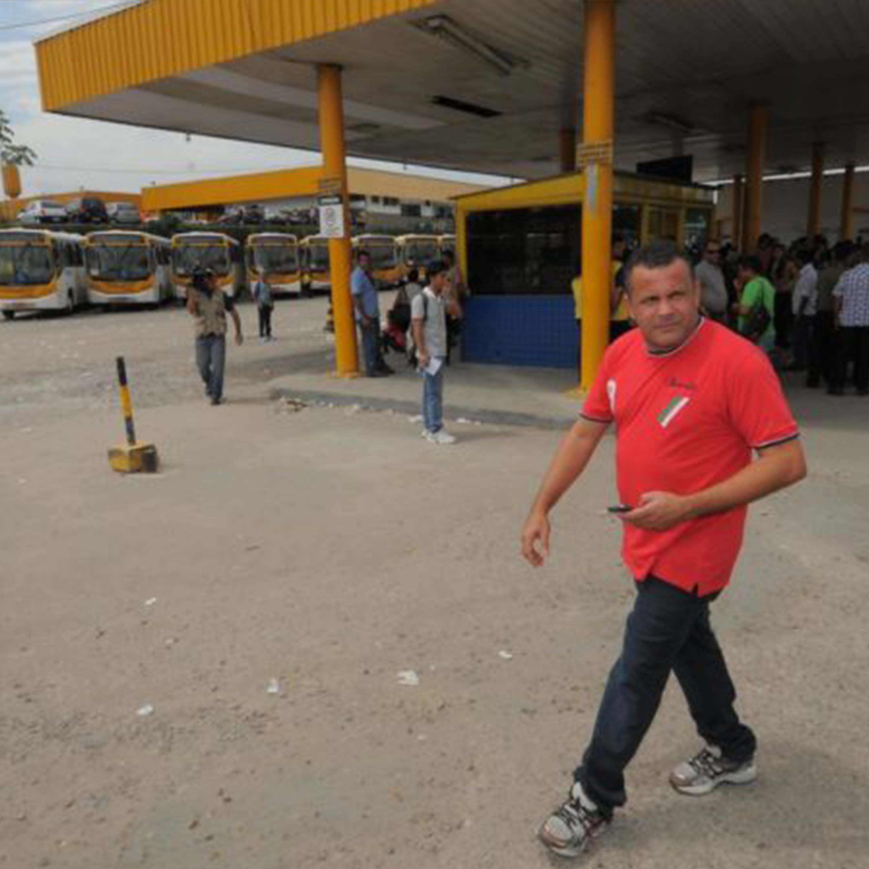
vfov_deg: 47.2
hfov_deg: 47.1
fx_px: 994
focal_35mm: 35
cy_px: 439
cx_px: 374
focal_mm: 18
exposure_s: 1/100
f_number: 5.6
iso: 3200
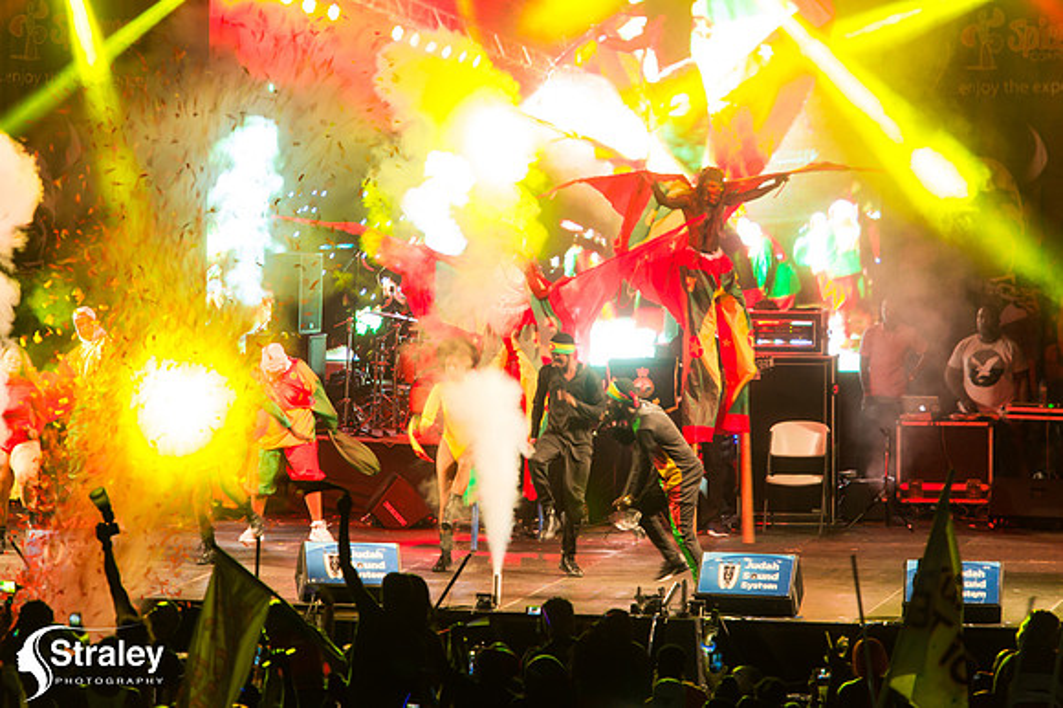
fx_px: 7377
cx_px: 532
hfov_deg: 8.2
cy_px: 354
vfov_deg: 5.5
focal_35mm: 250
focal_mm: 250
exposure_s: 1/60
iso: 2000
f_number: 5.6
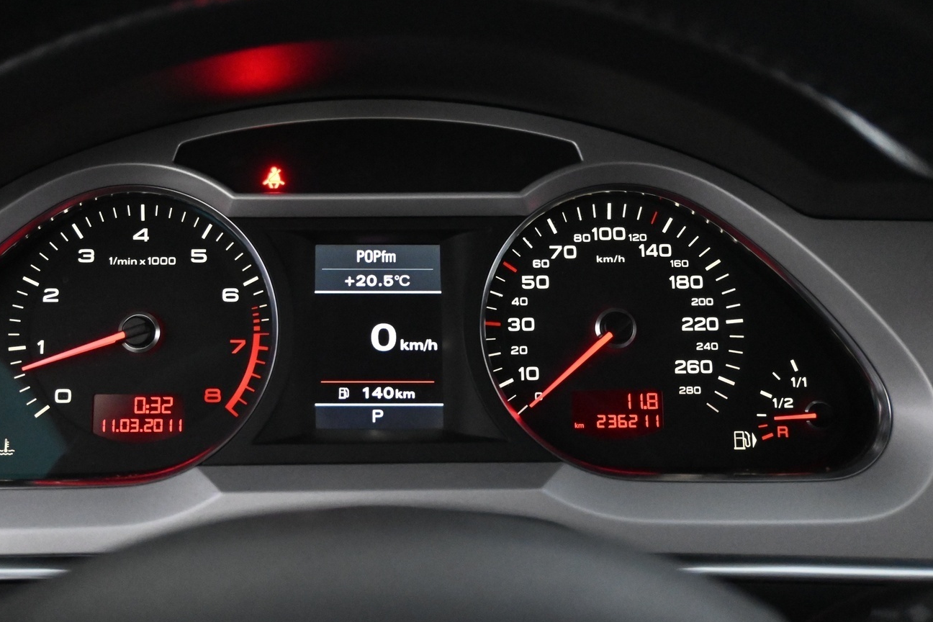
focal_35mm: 40
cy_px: 277
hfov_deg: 47.9
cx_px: 381
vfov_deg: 33.1
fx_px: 1045
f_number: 4
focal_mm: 21.5
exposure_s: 1/50
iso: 6400
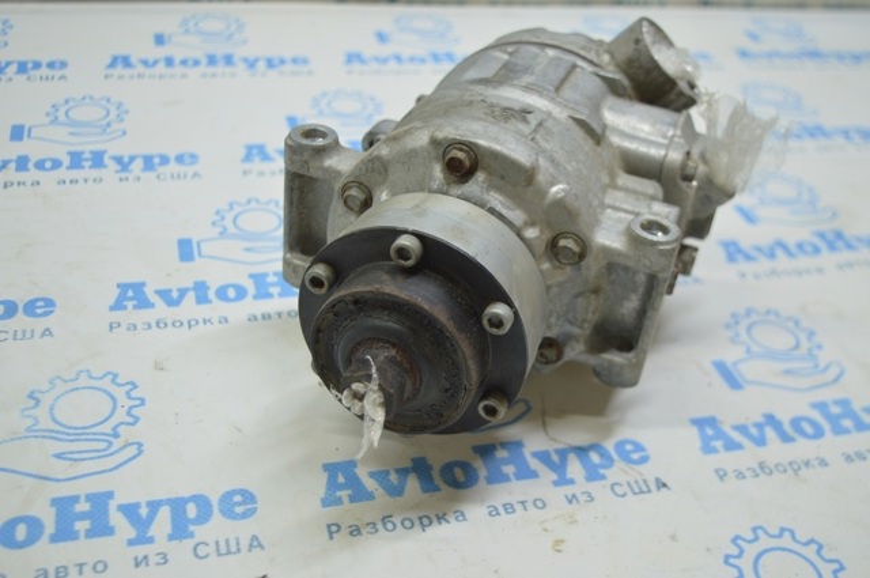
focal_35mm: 42
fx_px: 1014
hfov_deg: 46.5
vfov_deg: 31.8
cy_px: 289
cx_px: 435
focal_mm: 28
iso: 400
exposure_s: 1/60
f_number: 4.2
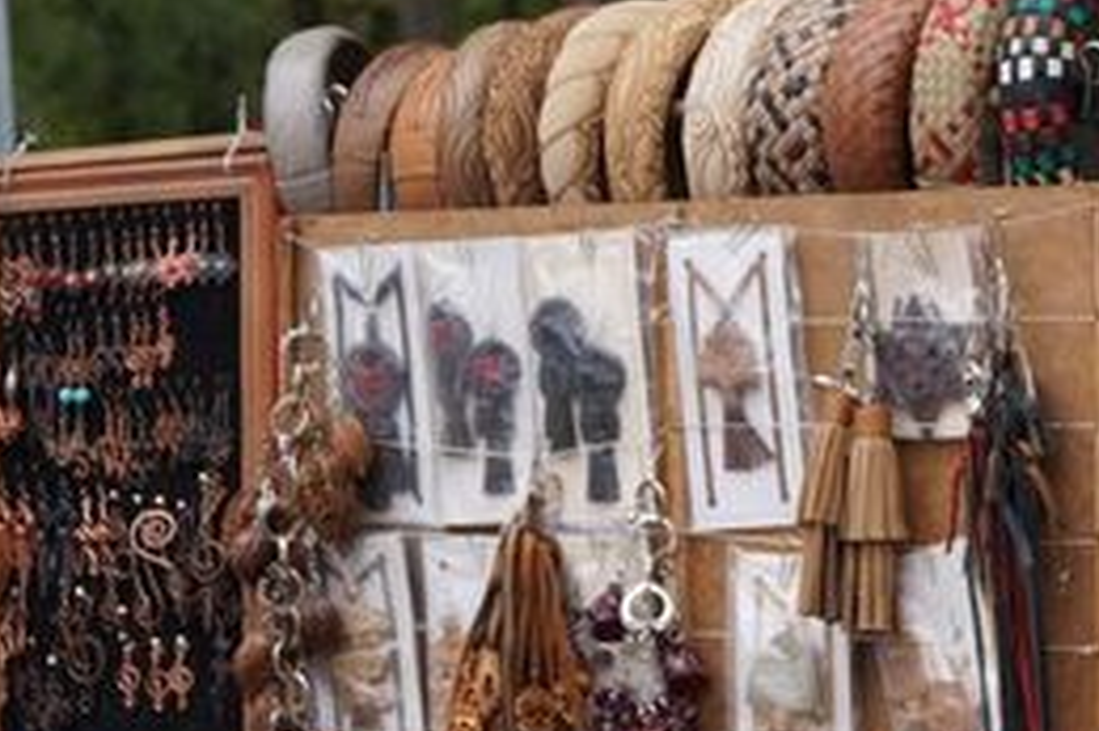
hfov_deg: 19.4
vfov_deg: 14.1
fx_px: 2959
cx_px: 1437
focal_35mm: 97
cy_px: 289
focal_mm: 24
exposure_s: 1/200
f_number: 4.5
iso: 100
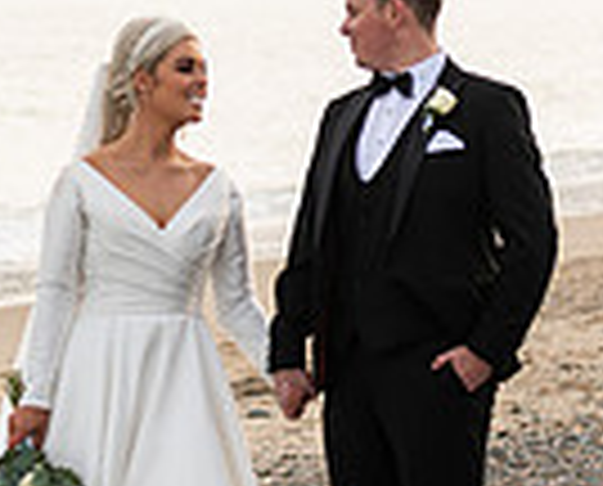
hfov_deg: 5.9
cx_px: 45
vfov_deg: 4.8
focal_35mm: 324
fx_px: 5799
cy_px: 97
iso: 80
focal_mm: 80
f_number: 3.5
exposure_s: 1/200
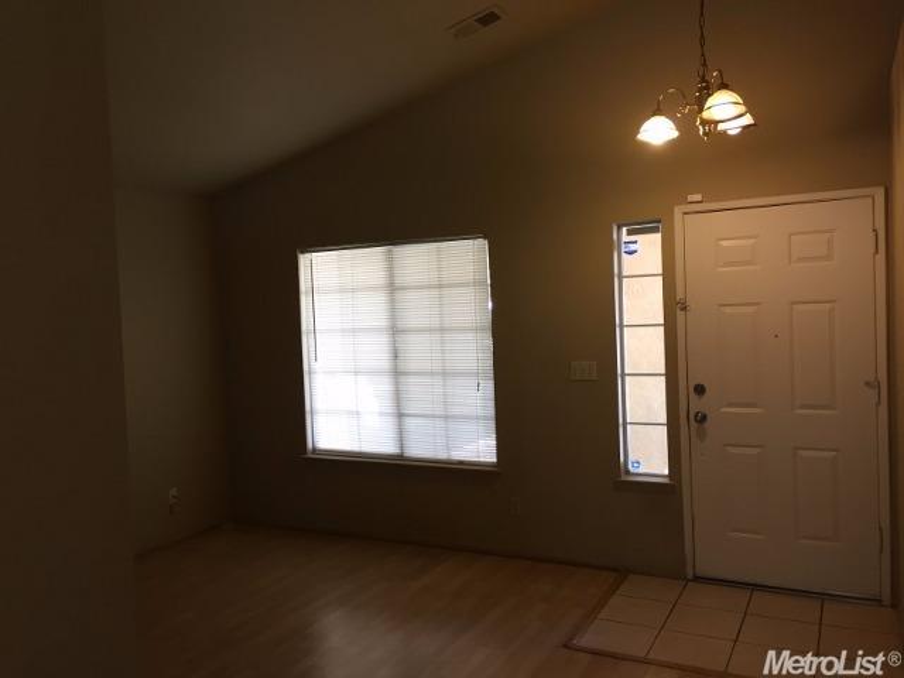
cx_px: 452
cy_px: 339
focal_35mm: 29
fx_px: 757
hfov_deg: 61.7
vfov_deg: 48.2
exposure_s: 1/30
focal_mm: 4.15
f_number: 2.2
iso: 40
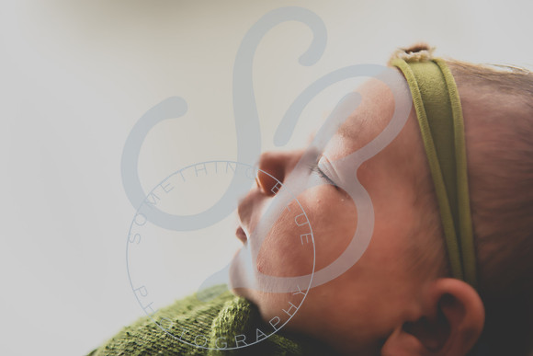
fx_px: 1037
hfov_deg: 28.8
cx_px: 266
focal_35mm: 70
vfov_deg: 19.5
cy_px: 178
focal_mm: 70
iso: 200
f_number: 2.8
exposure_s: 1/125
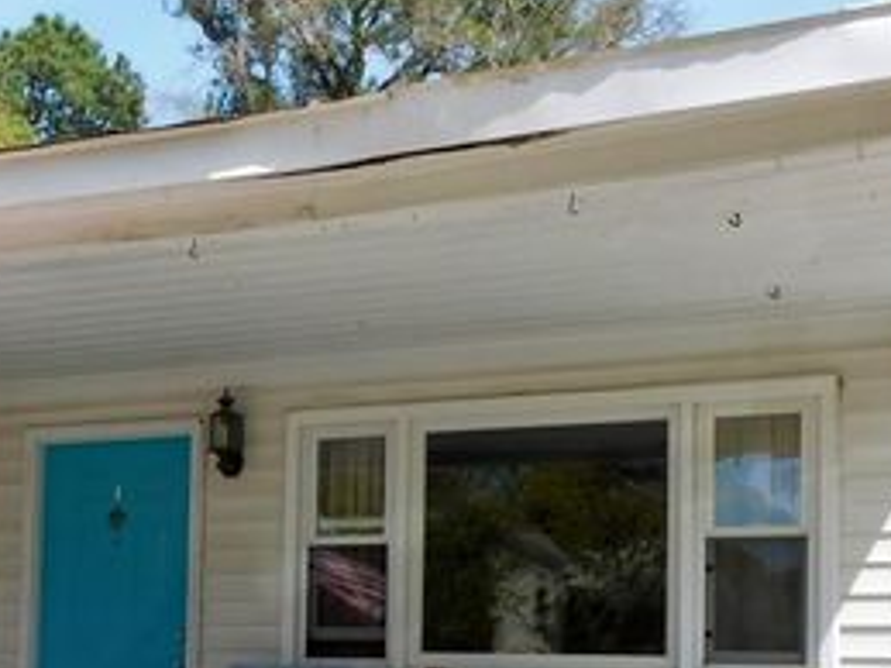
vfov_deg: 24.5
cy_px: 608
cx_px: 144
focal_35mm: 58
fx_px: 1492
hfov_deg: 32.1
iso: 125
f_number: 3.2
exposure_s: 1/800
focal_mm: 5.3
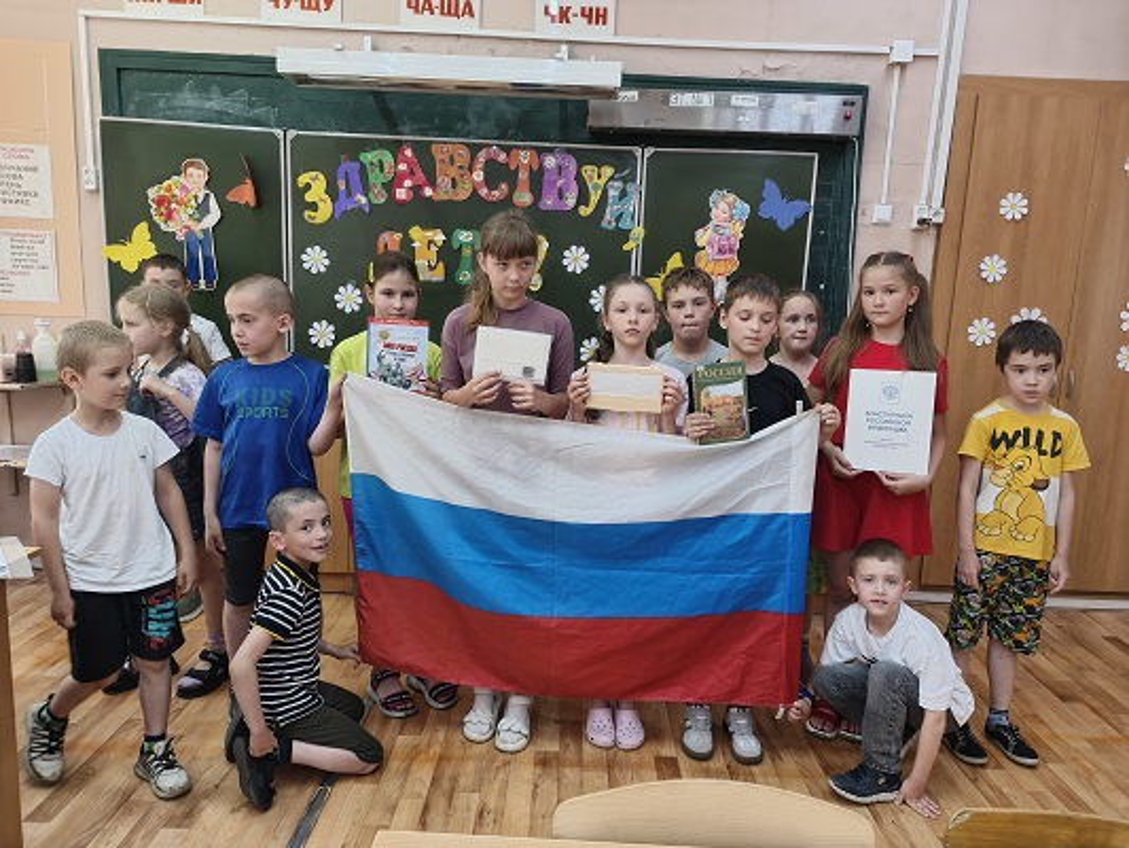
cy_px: 424
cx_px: 564
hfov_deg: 73.9
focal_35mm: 23
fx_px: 750
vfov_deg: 58.9
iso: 177
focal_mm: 5.56
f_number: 1.8
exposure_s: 1/100
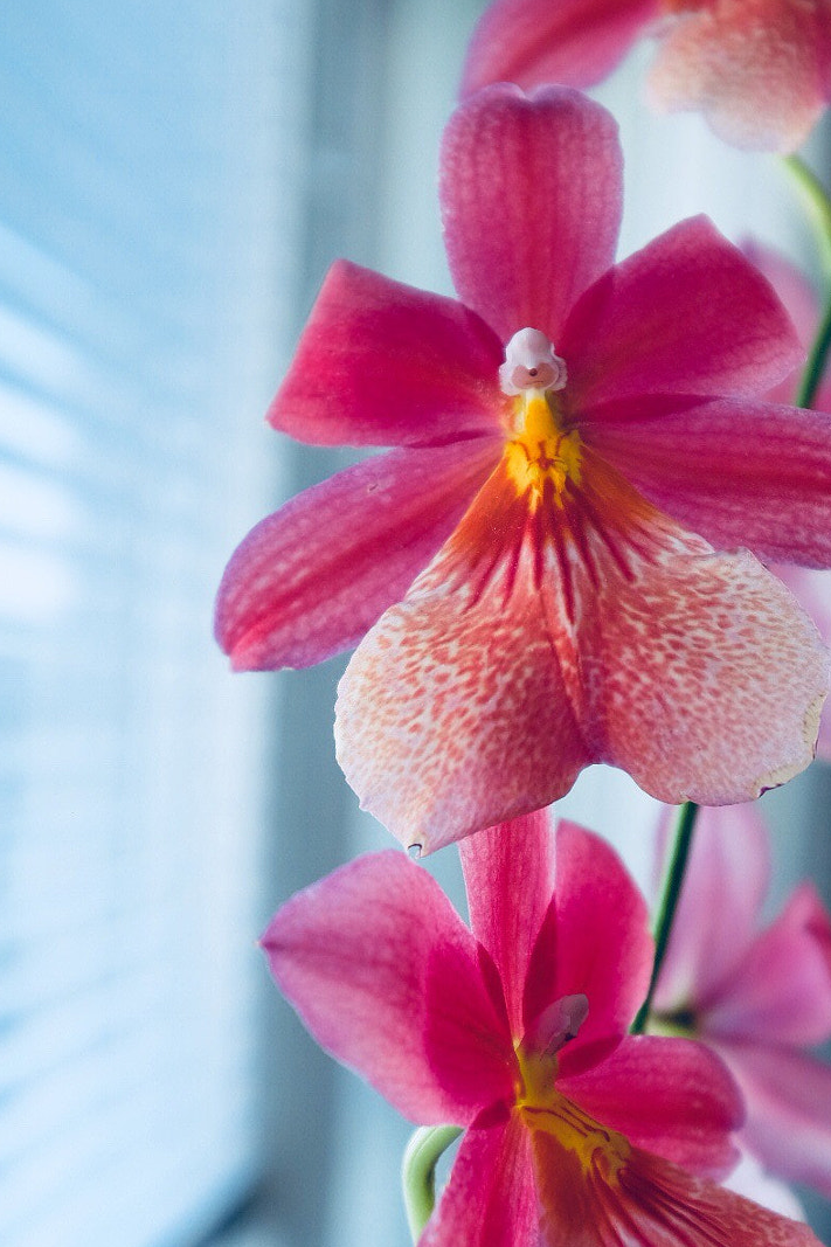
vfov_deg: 36.8
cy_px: 709
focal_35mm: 54
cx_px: 610
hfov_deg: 24.8
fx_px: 1870
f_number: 4
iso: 400
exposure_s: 1/120
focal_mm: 24
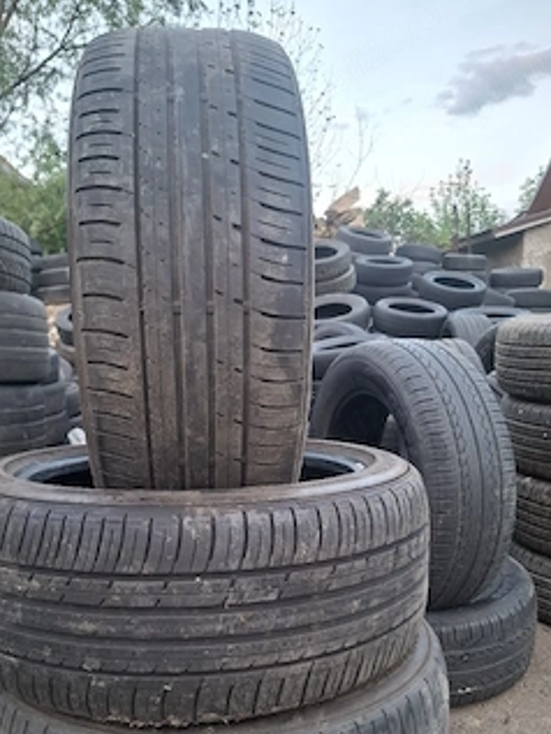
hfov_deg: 48.1
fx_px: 615
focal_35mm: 29
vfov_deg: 60.9
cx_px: 232
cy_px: 452
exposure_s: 1/50
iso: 200
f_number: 1.8
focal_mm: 5.54
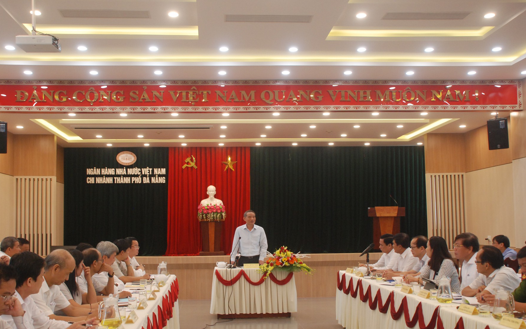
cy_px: 191
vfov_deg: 33.5
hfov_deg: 51.5
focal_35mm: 38
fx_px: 545
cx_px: 248
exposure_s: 1/60
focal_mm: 22
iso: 800
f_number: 4
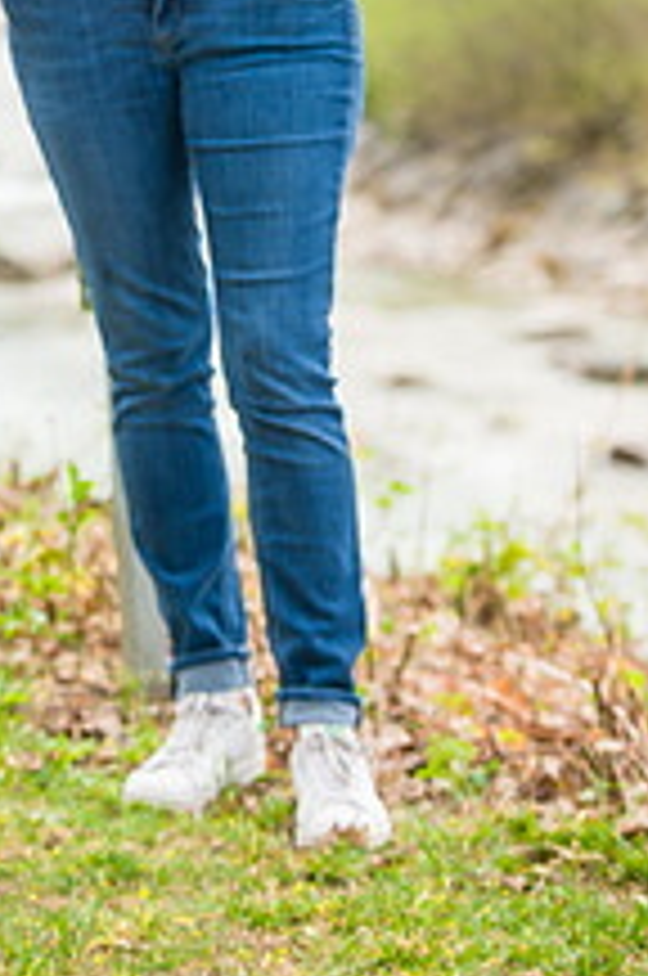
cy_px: 139
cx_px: 209
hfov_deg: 8.2
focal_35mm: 166
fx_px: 4496
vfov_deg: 12.3
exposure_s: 1/400
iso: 100
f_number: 4
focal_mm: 80
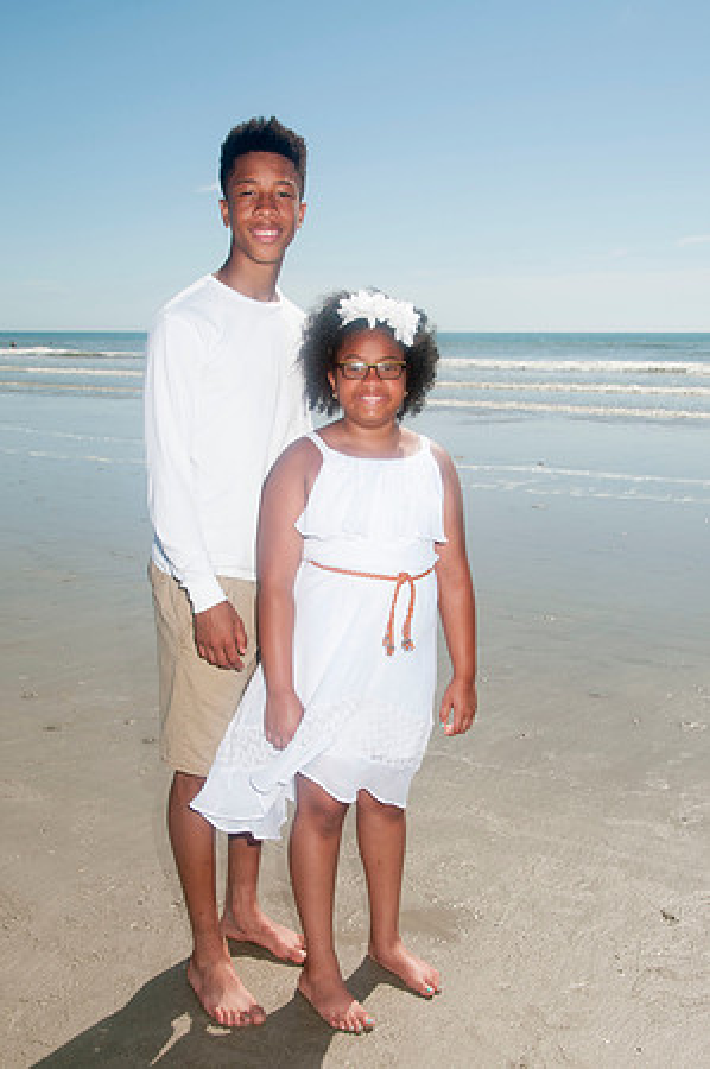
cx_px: 355
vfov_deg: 49.6
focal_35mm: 39
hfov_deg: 34.1
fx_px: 1156
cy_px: 534
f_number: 11
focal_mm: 26
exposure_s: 1/250
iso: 100
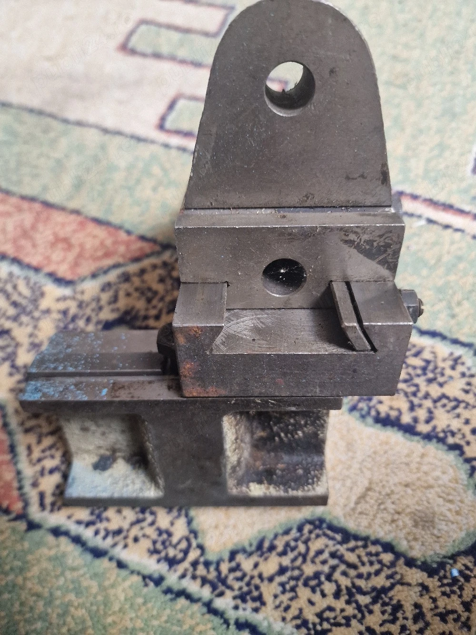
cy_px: 318
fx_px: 422
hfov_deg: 58.9
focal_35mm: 23
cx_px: 238
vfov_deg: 73.9
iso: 500
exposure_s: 1/40
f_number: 1.8
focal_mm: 6.4
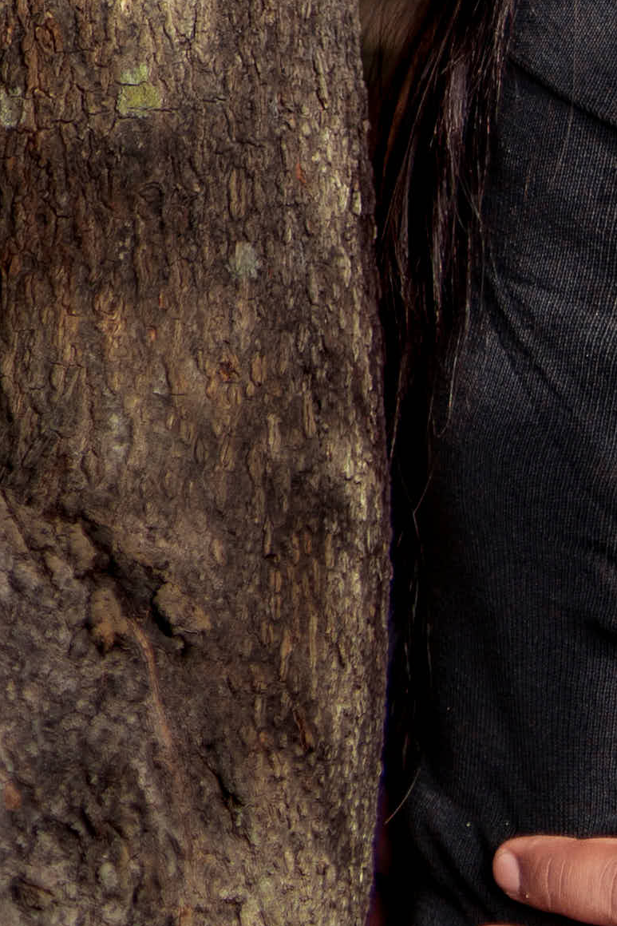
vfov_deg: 8.2
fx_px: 6171
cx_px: 1254
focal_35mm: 240
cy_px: -948
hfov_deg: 5.6
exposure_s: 1/4000
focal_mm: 35
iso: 50
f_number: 1.6
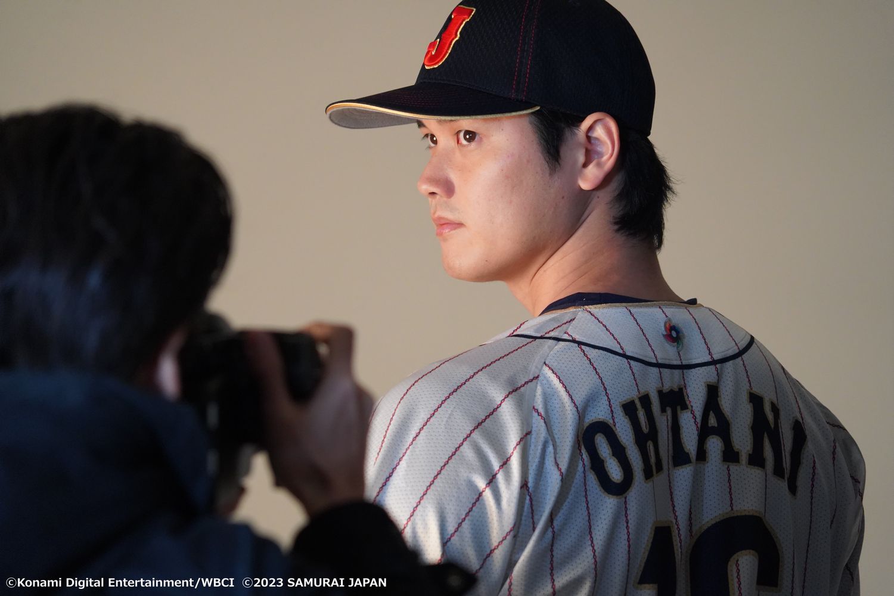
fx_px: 5960
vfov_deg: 5.7
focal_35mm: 240
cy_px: 298
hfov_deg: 8.6
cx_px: 447
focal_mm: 240
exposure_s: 1/250
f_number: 6.3
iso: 5000
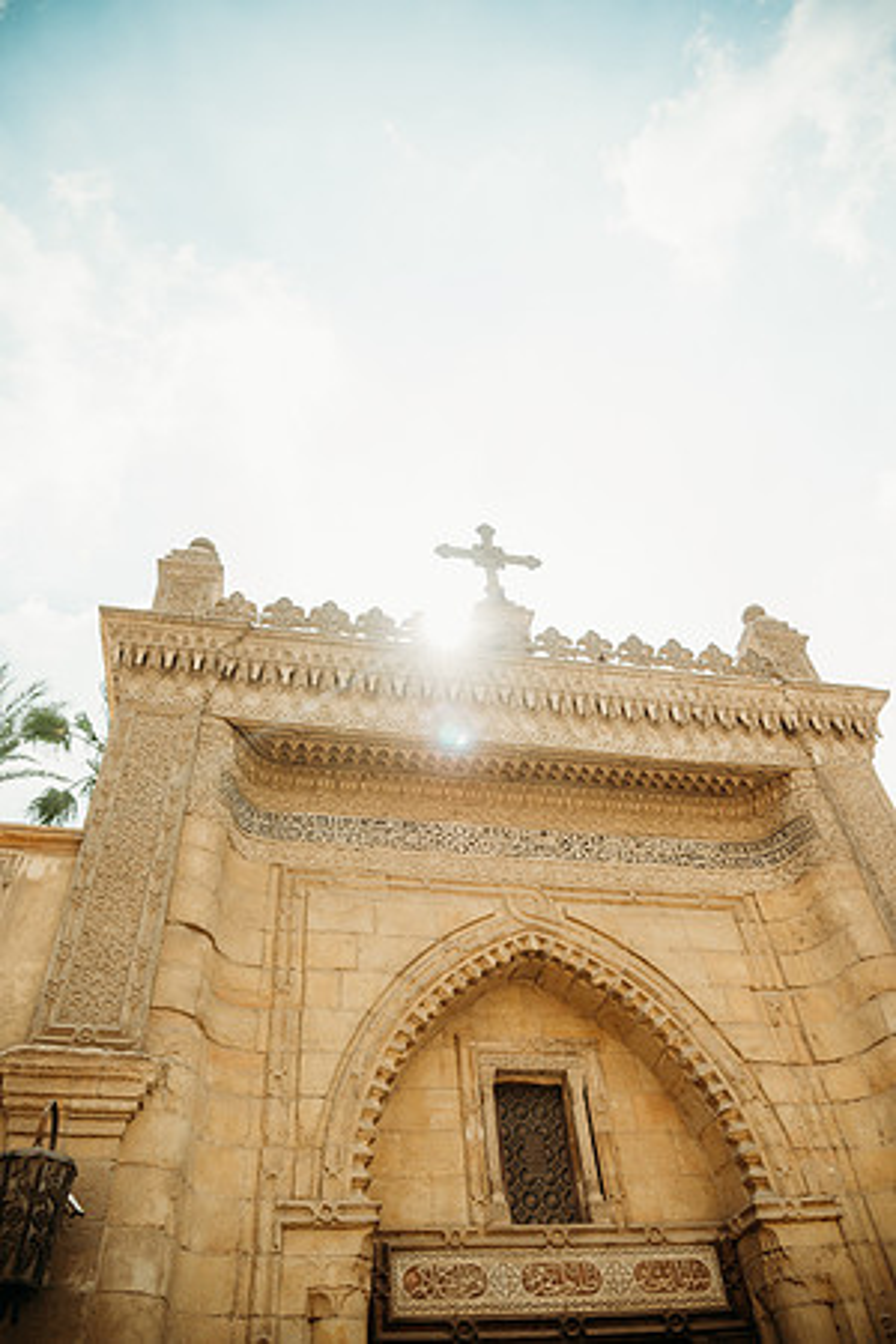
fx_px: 896
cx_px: 448
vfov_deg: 73.7
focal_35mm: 24
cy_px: 672
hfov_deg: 53.1
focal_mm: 24
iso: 200
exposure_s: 1/2000
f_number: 4
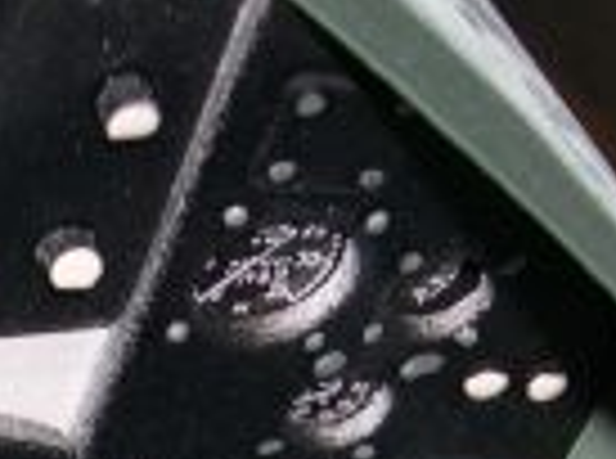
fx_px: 3159
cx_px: -85
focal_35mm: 178
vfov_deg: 8.2
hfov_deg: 11.0
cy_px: 598
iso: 100
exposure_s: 1/60
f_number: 7.6
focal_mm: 8
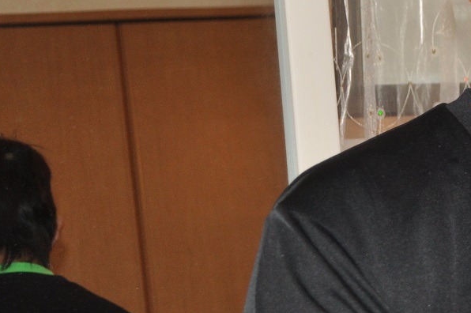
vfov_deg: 8.4
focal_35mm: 164
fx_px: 2143
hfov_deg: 12.2
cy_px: 133
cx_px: 623
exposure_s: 1/200
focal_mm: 38
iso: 500
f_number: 5.6
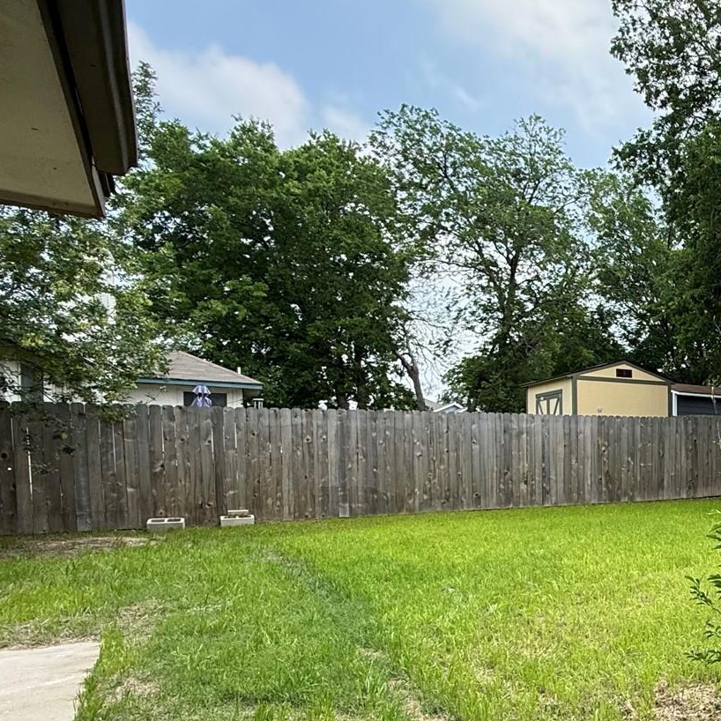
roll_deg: -1.0
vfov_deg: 51.5
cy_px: 485
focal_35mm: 31
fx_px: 731
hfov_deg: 39.9
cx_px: 836
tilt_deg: -1.8
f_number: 2.2
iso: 64
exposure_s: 1/638
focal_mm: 2.22
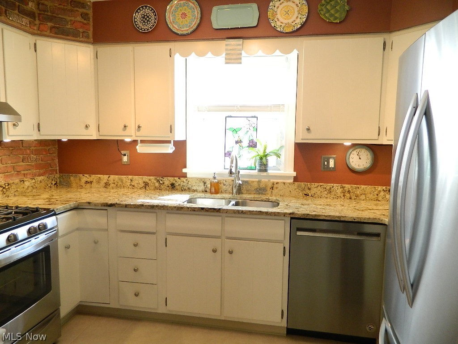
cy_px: 172
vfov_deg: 54.9
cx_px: 229
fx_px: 331
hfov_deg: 69.4
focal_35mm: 25
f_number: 3.1
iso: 200
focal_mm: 4.5
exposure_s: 1/30
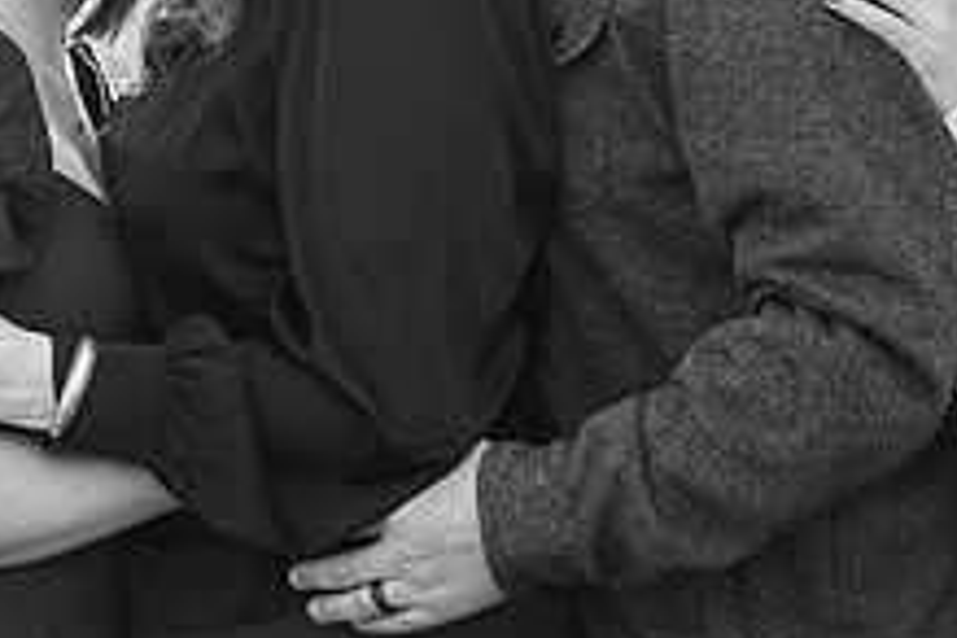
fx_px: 5290
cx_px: 315
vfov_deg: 6.9
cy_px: -68
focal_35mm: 199
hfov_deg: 10.3
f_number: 4.5
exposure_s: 1/800
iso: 1000
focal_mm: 75
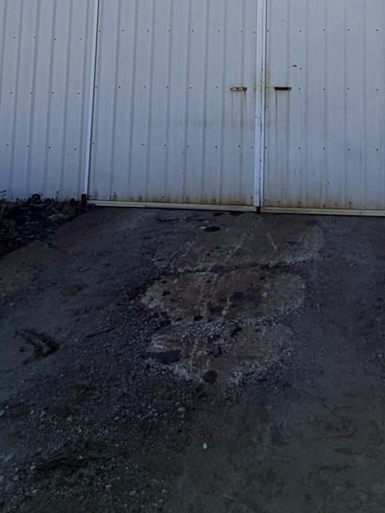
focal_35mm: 30
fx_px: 445
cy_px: 37
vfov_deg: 51.7
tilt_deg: +5.1
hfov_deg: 43.7
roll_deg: -0.1
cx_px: 328
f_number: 2.2
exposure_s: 1/770
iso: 40
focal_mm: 2.22
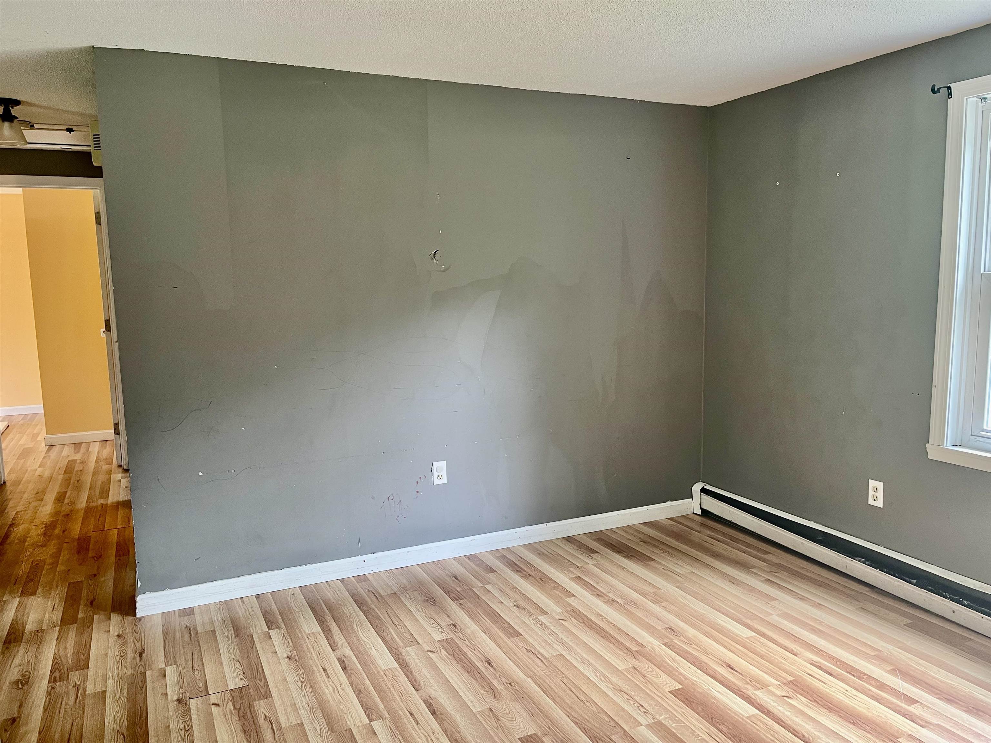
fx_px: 744
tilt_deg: -8.1
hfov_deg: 67.3
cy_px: 372
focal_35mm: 26
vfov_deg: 53.1
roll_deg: +0.7
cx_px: 496
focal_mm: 5.1
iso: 125
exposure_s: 1/64
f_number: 1.6
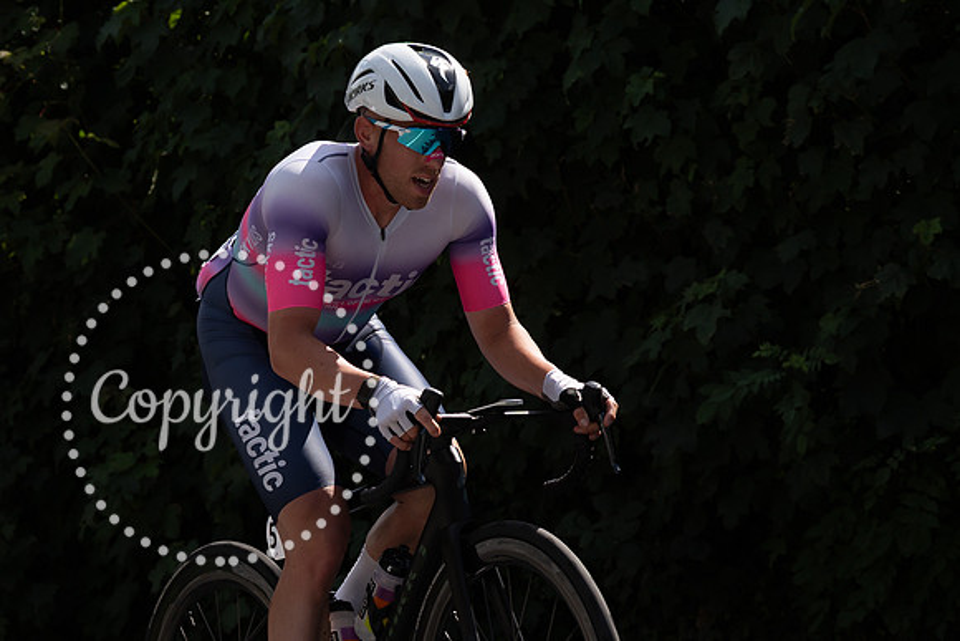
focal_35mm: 169
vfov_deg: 8.1
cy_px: 166
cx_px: 364
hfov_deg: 12.1
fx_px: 4520
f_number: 4.5
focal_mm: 72
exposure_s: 1/1600
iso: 100
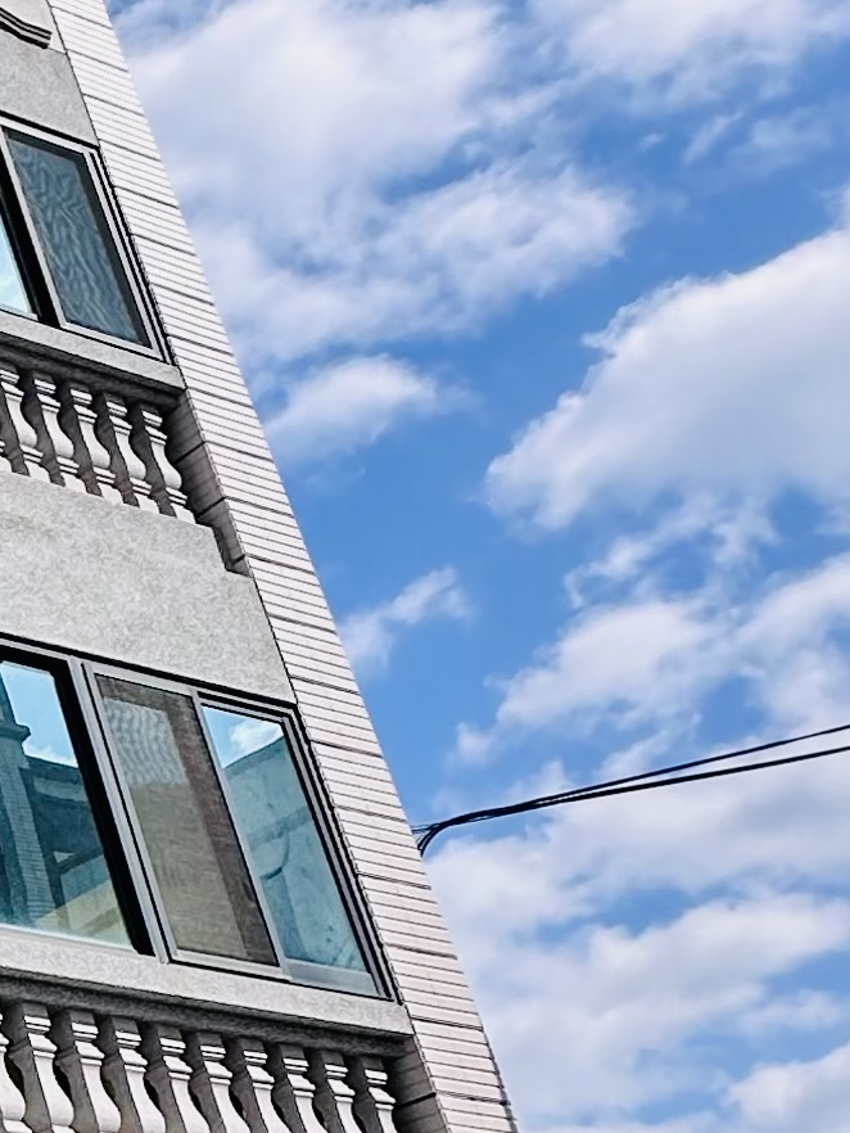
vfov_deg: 29.7
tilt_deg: +27.5
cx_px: -913
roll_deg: +1.3
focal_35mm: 64
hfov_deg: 16.5
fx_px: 2094
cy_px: 866
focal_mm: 2.22
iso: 40
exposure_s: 1/2020
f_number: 2.2
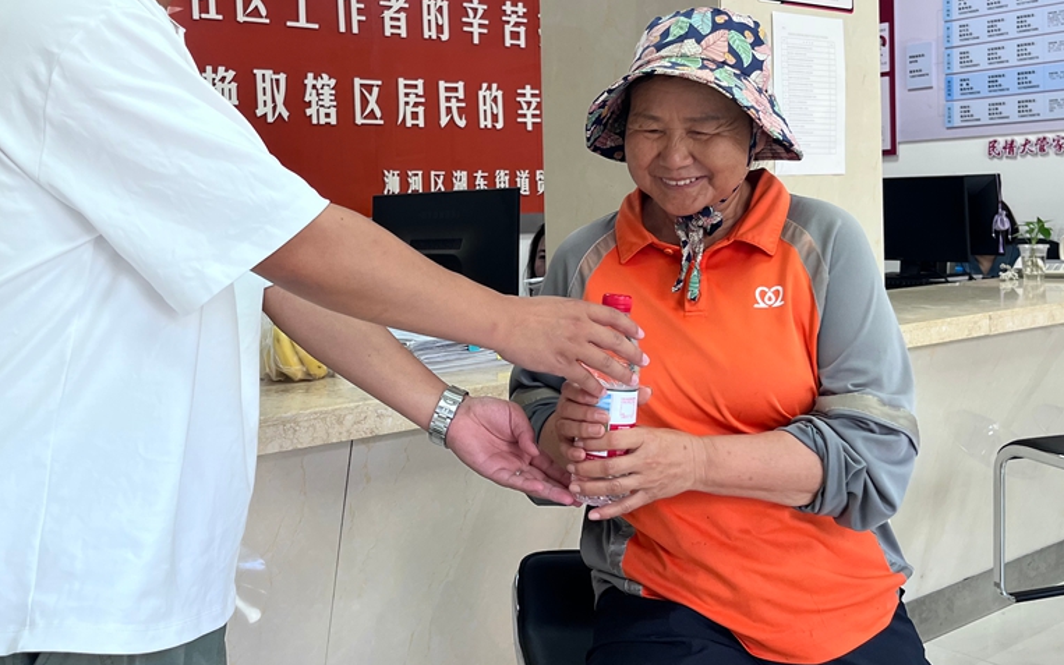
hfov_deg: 50.3
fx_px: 1131
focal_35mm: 39
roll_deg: +1.7
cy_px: 219
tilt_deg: -1.3
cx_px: 480
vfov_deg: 32.5
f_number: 1.6
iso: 64
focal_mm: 5.1
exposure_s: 1/100
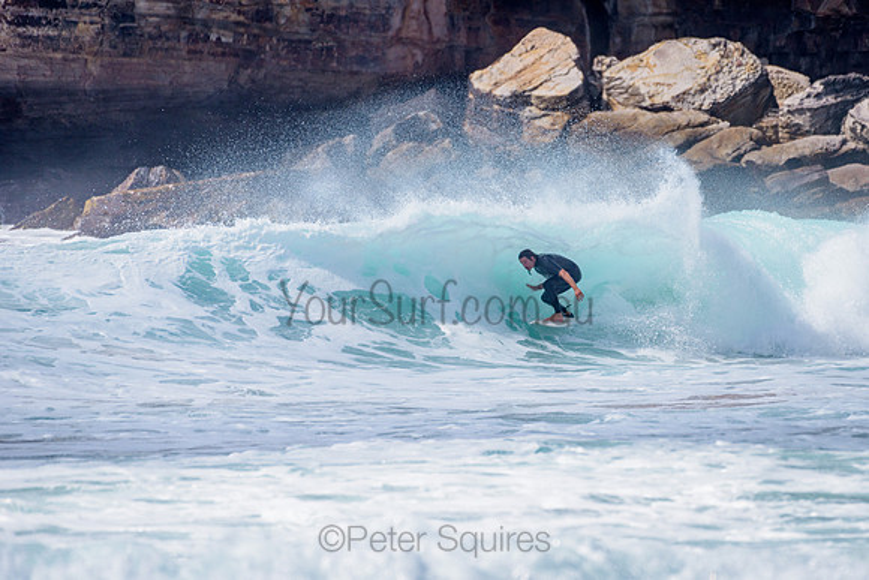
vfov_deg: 2.2
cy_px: 268
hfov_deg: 3.4
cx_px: 532
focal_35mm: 613
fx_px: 14803
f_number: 5.6
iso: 125
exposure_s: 1/2000
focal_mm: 500
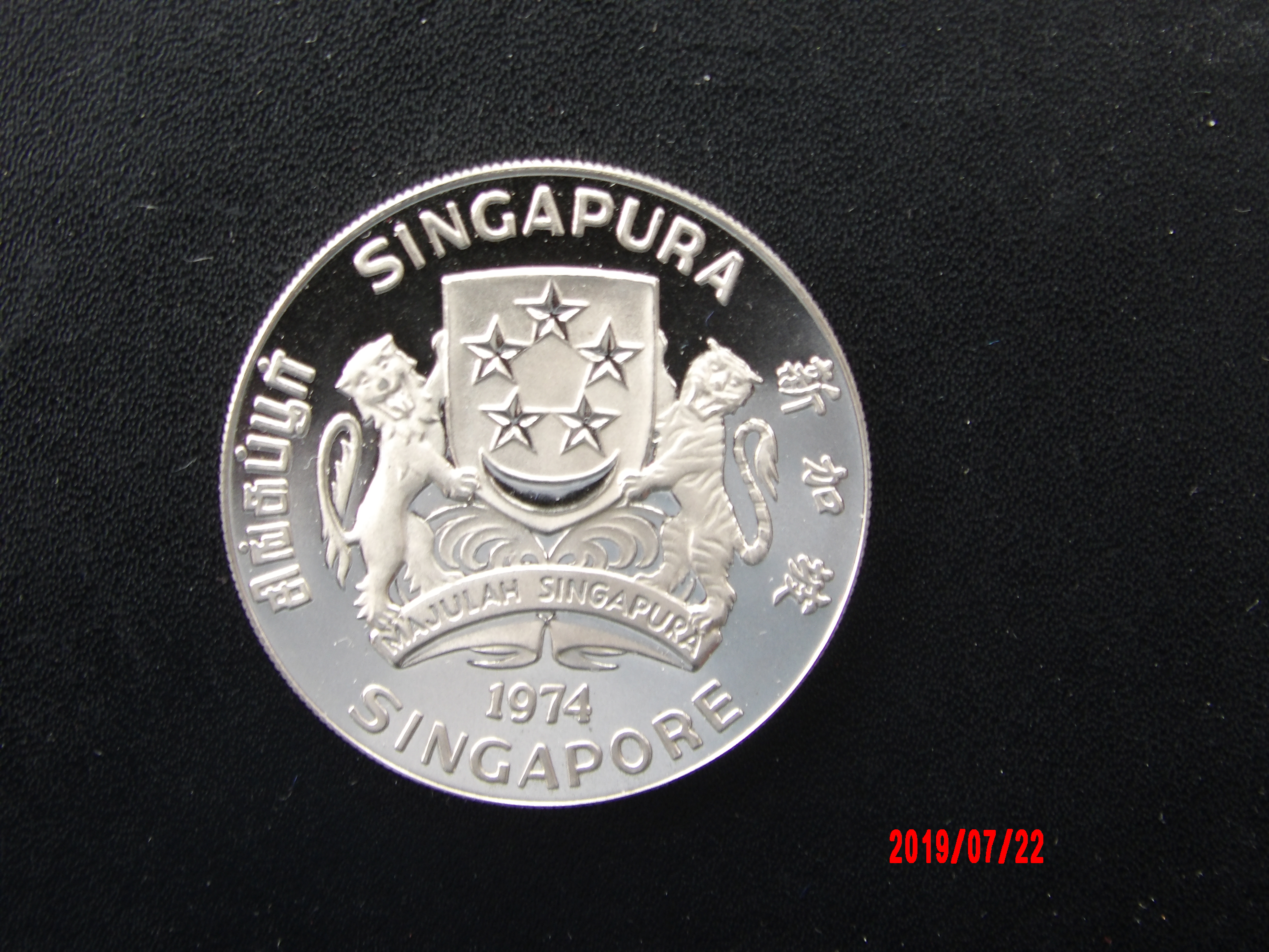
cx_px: 634
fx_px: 2236
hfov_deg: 31.7
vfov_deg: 24.0
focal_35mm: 61
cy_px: 476
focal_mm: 10.9
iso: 200
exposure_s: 1/23
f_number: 4.3
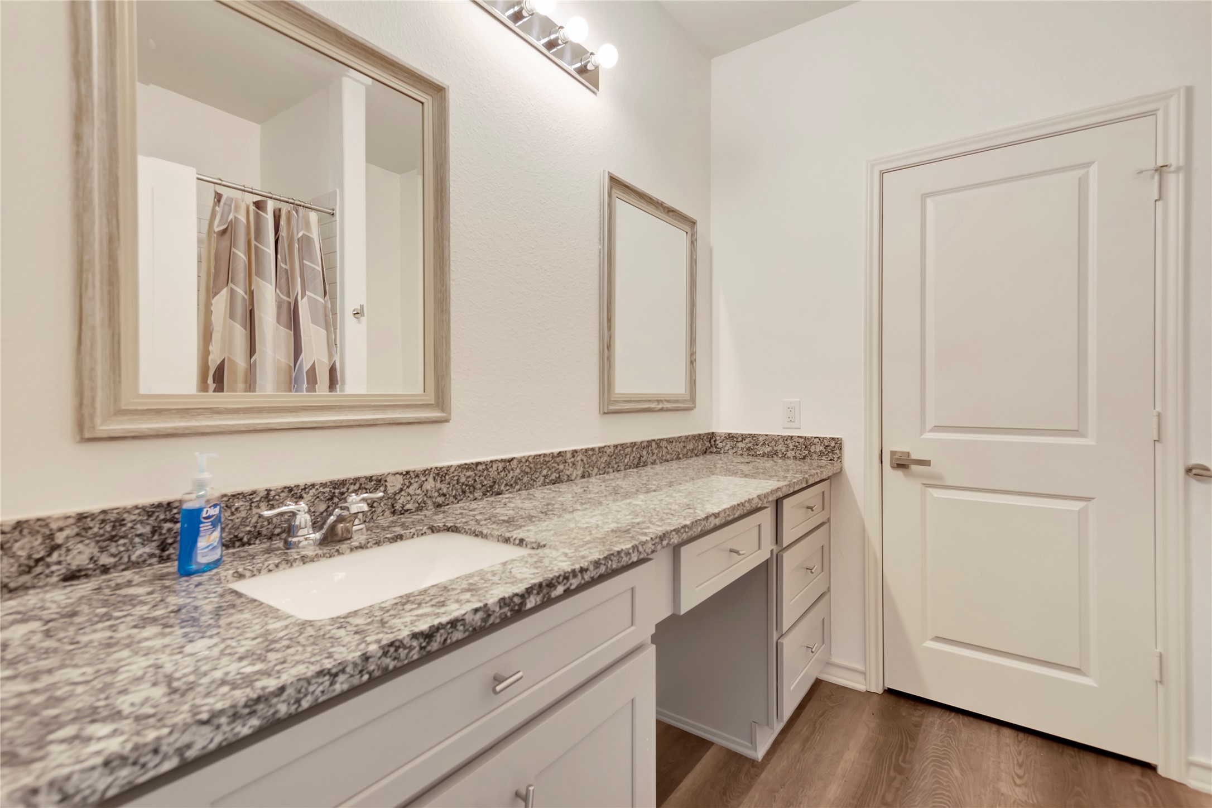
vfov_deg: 72.0
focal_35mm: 16
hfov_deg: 95.0
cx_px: 606
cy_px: 404
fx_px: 555
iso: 100
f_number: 5.6
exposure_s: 1/13
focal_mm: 11
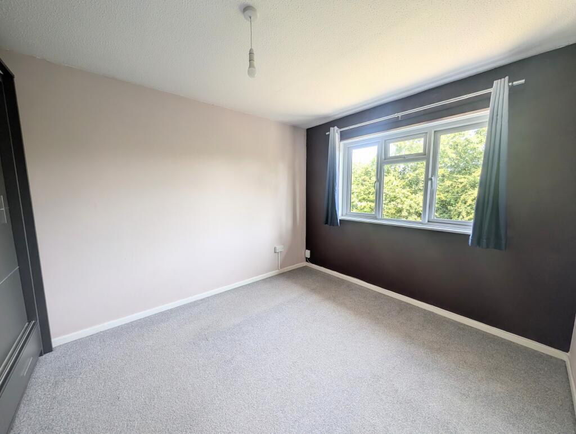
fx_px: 200
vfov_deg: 94.6
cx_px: 288
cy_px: 217
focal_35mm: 12
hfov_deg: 110.5
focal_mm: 2.02
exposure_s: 1/128
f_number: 1.7
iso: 49
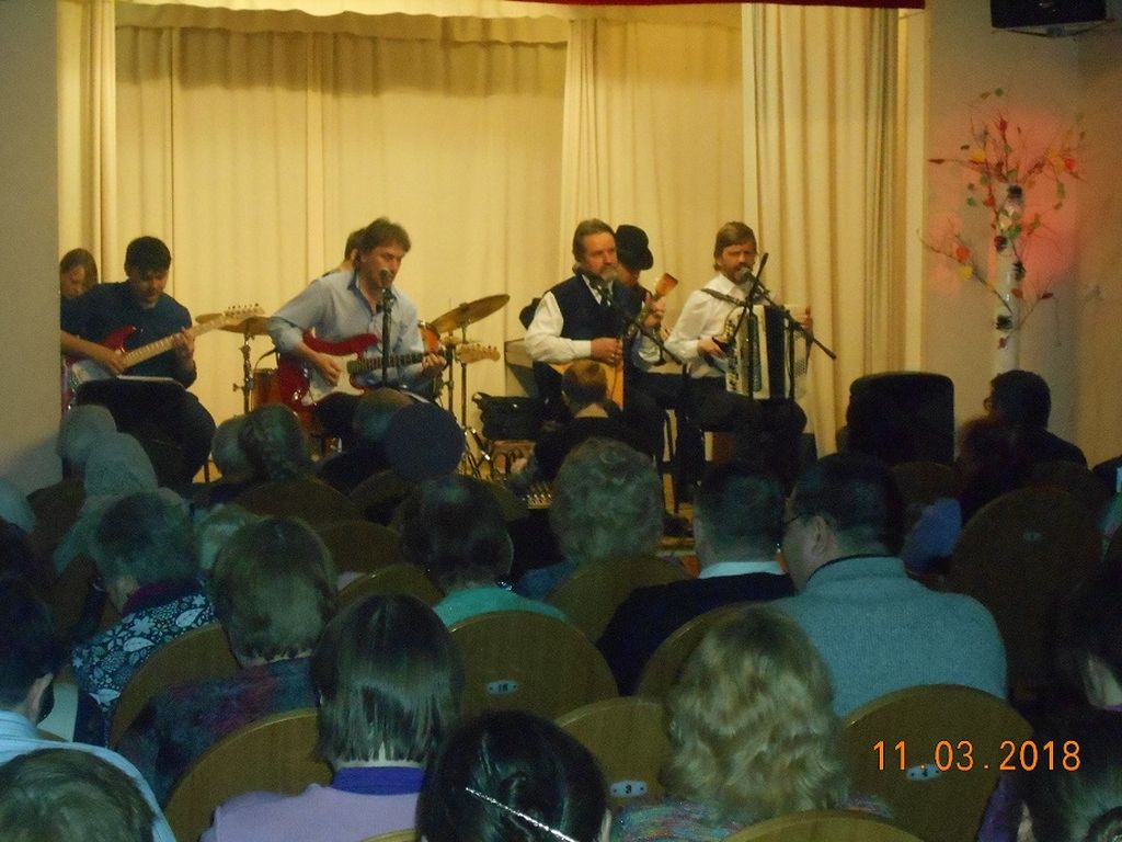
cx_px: 561
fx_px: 2463
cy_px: 421
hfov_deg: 25.7
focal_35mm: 76
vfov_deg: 19.4
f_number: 5.8
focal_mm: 13.5
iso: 1600
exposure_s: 1/60
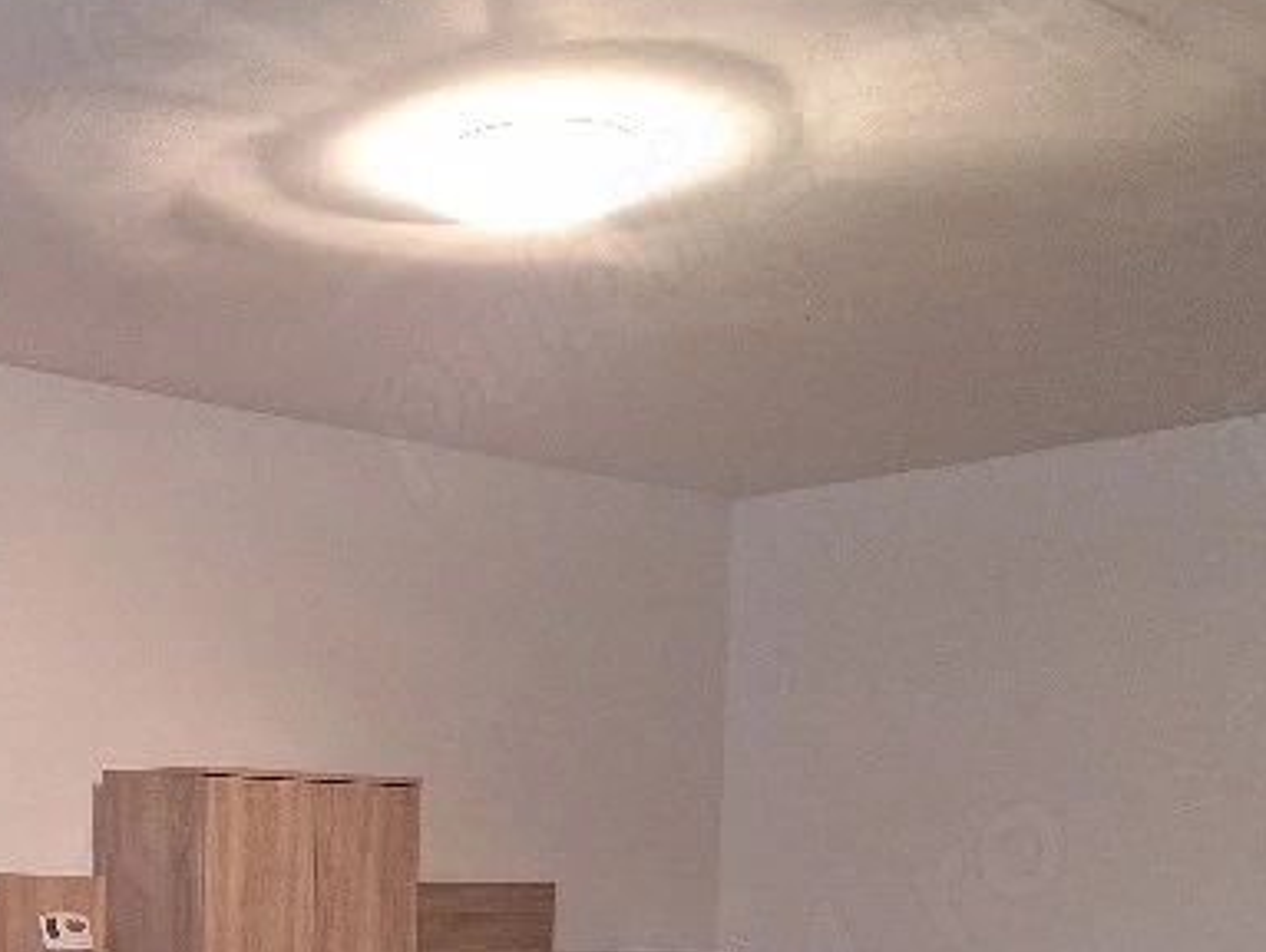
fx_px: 2196
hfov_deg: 30.4
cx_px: 76
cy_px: 1088
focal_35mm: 60
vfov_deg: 22.8
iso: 1000
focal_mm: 5.54
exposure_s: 1/100
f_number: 1.8
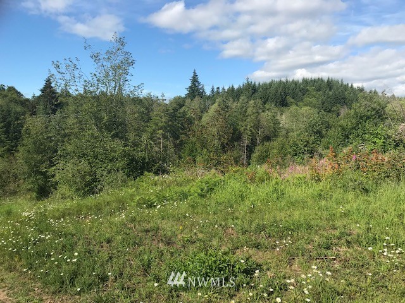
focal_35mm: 28
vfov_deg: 49.7
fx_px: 328
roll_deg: -0.9
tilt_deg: -4.2
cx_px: 202
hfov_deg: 63.4
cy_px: 152
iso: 20
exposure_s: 1/2037
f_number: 1.8
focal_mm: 3.99
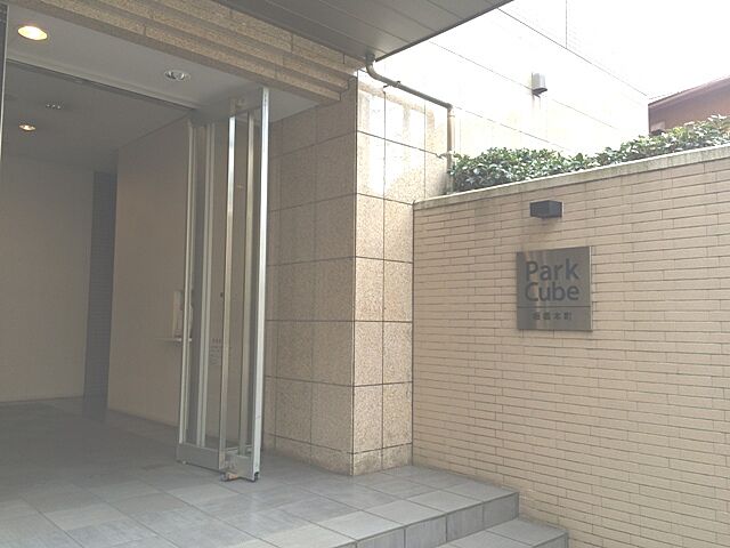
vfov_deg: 48.2
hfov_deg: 61.7
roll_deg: -0.5
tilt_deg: +4.7
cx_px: 365
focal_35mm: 29
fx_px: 612
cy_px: 274
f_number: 2.2
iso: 32
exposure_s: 1/148
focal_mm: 4.15
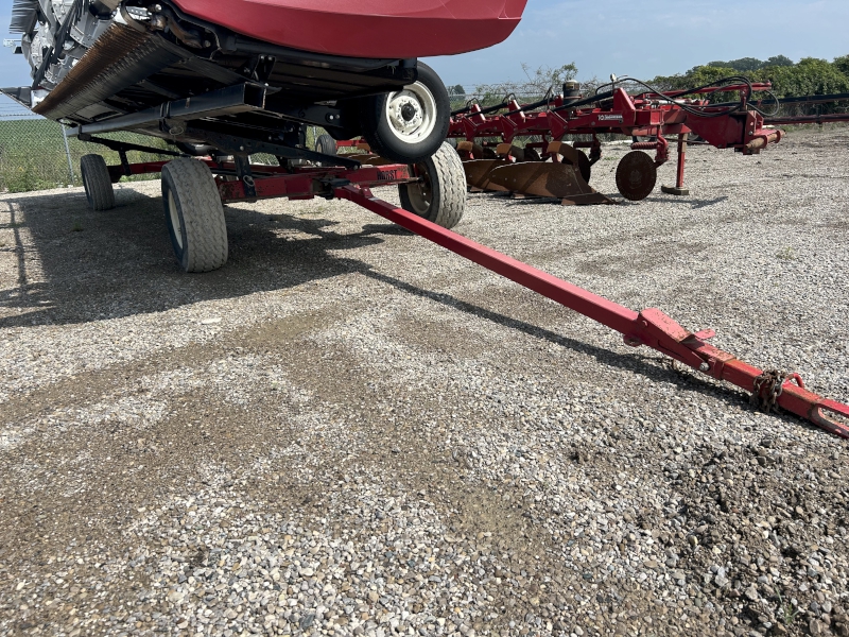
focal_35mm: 26
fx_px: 638
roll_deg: +2.6
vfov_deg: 53.1
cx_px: 424
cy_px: 318
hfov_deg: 67.3
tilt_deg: -17.9
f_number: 1.5
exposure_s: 1/4630
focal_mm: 5.7
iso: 50
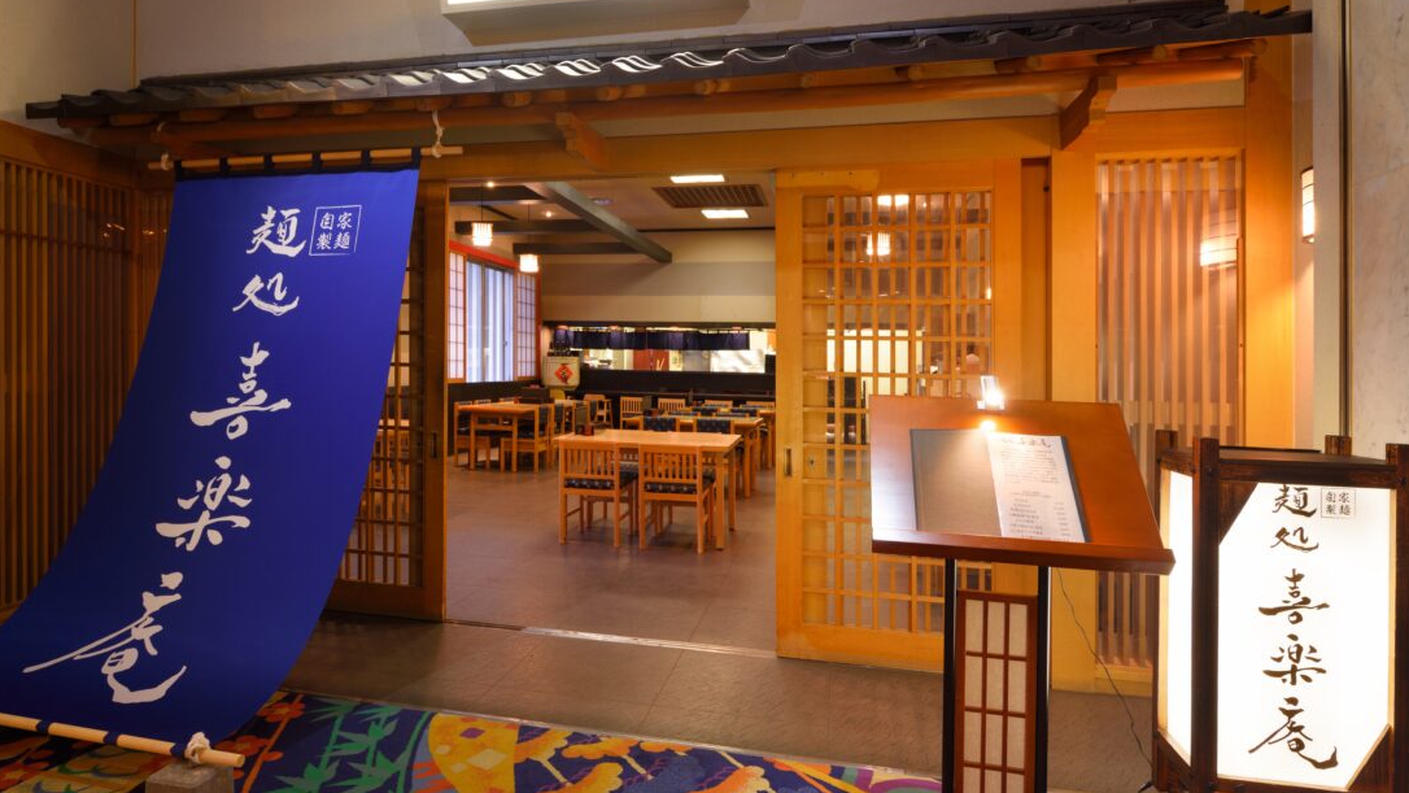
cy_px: 359
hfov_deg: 81.0
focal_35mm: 22
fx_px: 822
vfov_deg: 51.4
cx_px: 649
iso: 100
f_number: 9
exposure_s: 1/8
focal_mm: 19
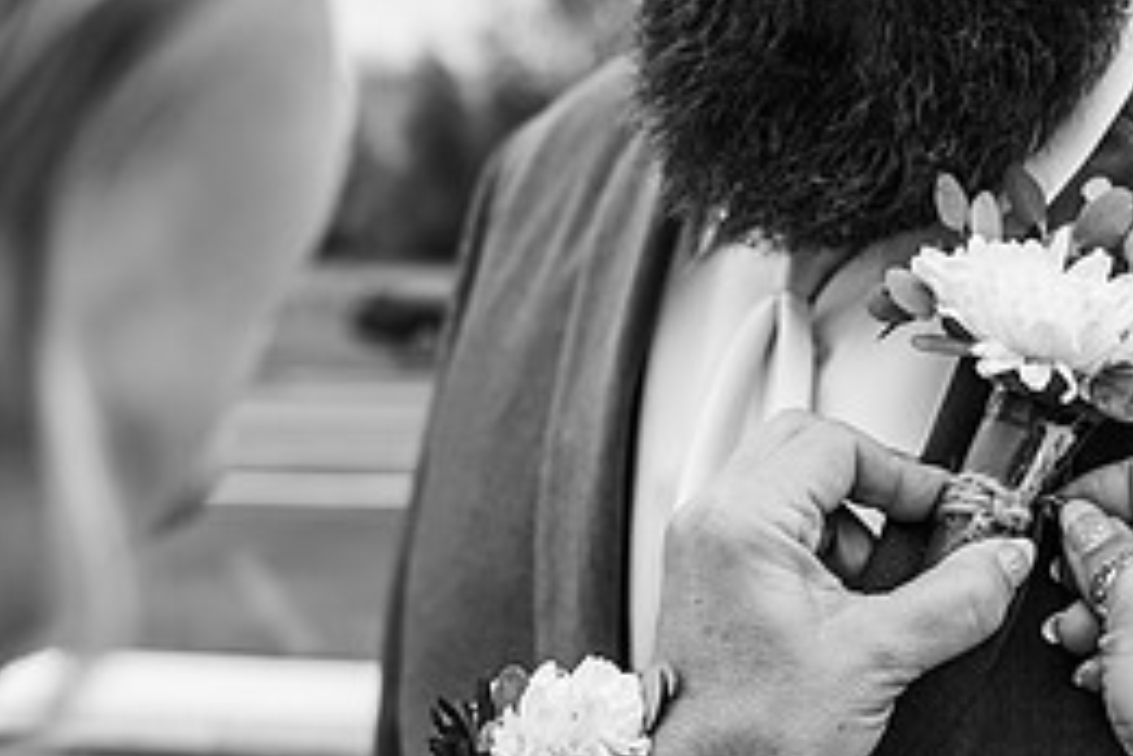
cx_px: 669
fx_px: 1920
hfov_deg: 32.8
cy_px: 504
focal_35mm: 61
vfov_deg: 22.2
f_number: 2.8
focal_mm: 27.5
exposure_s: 1/1000
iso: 320
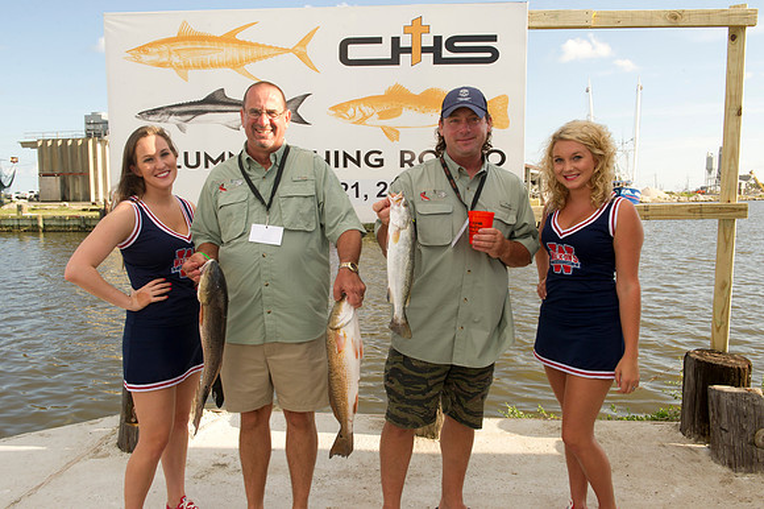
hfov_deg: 63.7
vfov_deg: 44.9
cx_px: 382
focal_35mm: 29
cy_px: 254
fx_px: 615
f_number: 16
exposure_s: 1/125
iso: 400
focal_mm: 29
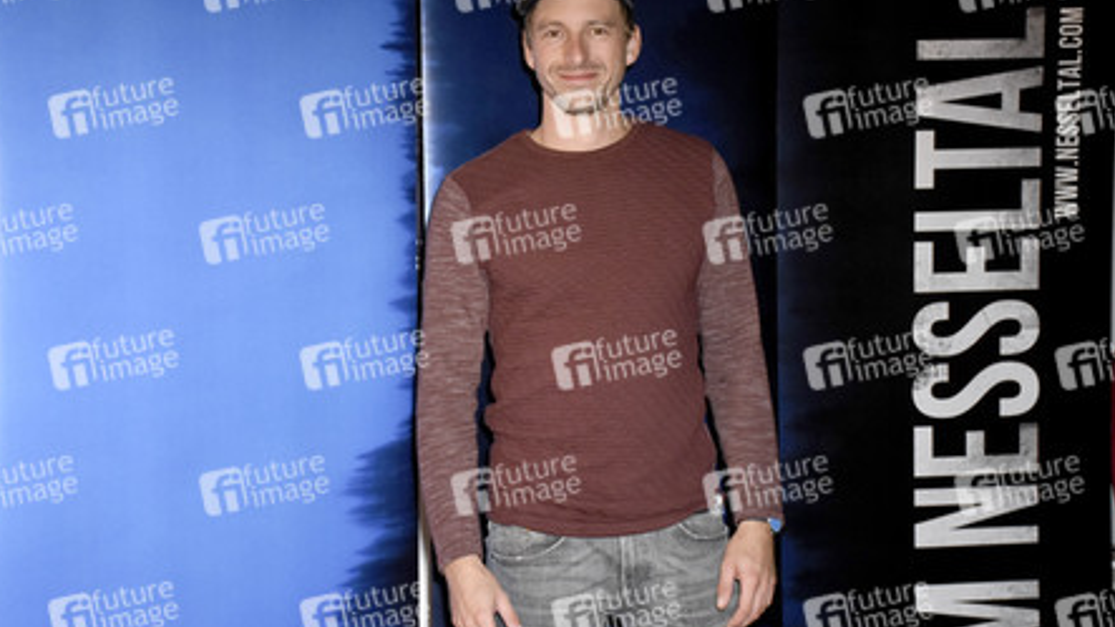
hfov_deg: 32.8
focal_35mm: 64
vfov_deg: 18.8
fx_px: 1892
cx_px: 550
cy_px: 297
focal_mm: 40
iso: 1600
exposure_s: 1/60
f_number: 6.3
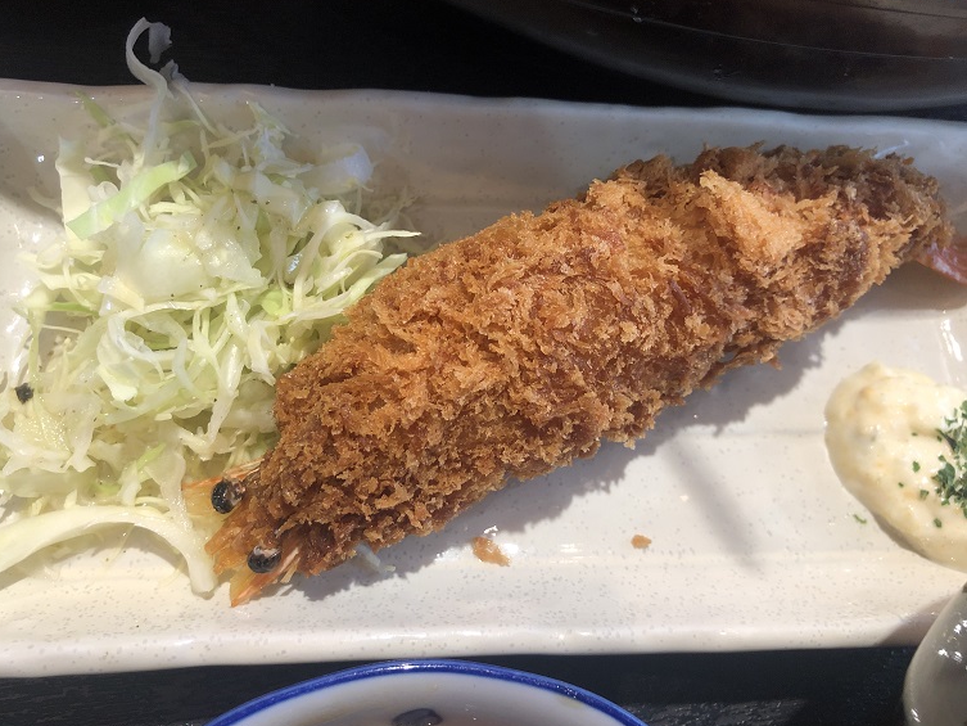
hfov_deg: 59.9
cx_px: 450
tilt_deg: -71.1
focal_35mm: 30
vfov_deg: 46.8
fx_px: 838
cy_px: 350
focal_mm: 4
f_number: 1.8
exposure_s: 1/30
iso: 40
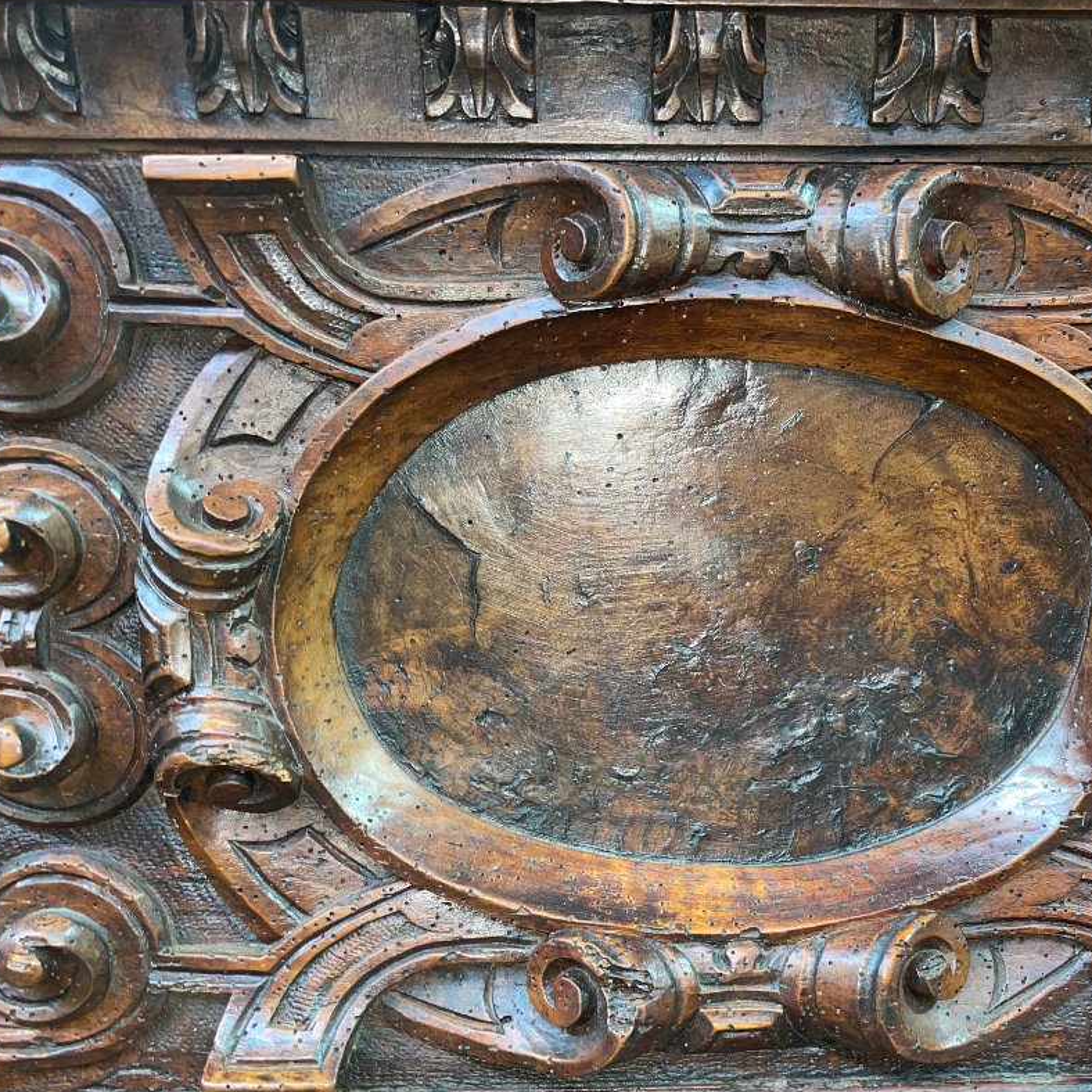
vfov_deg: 47.1
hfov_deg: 46.9
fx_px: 1249
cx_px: 658
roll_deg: +0.3
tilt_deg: -8.5
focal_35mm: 35
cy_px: 610
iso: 40
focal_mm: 4.2
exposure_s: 1/20
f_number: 1.6
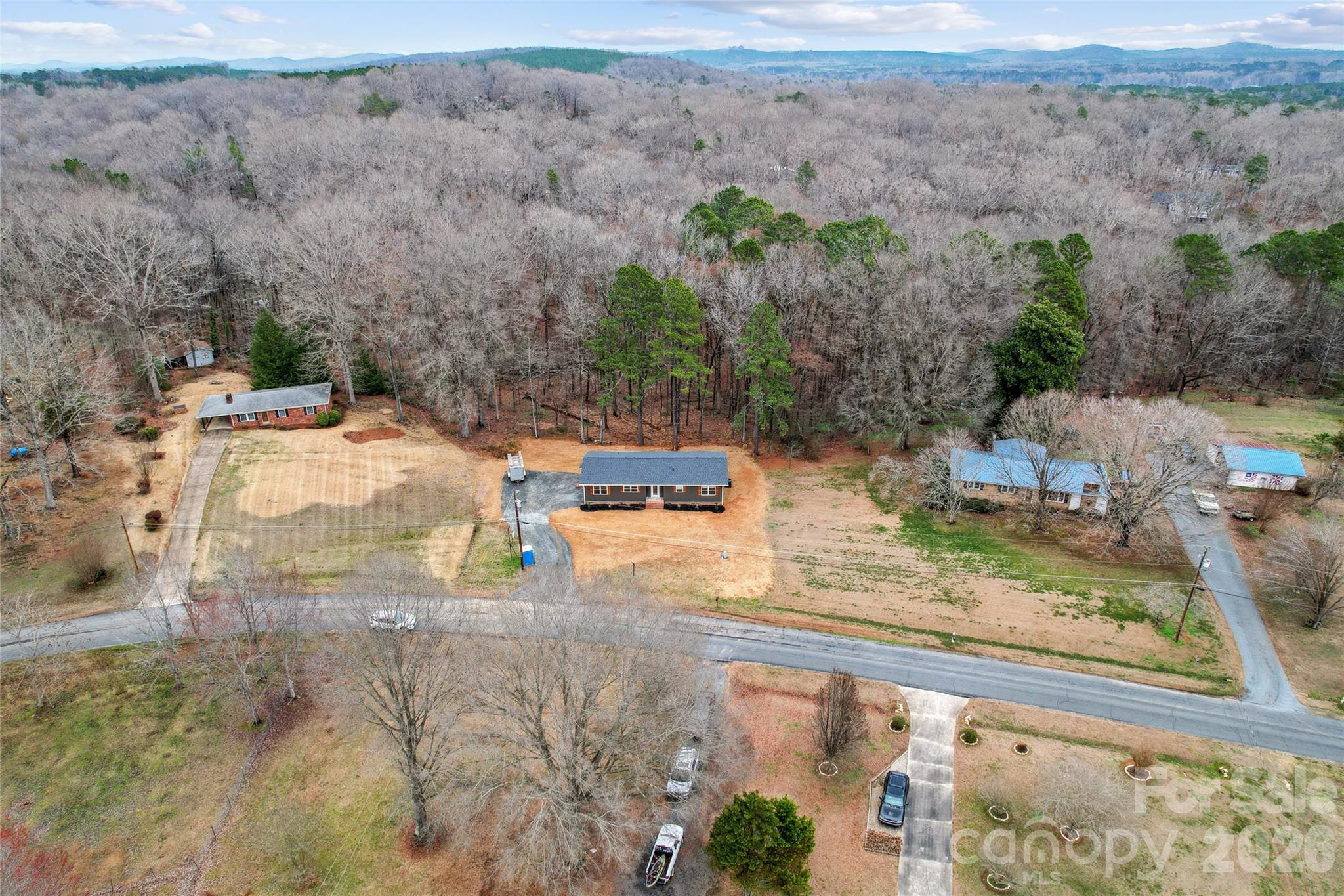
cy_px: 448
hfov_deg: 78.6
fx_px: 821
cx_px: 672
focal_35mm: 22
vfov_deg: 57.2
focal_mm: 8.4
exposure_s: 1/25
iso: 100
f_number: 2.8
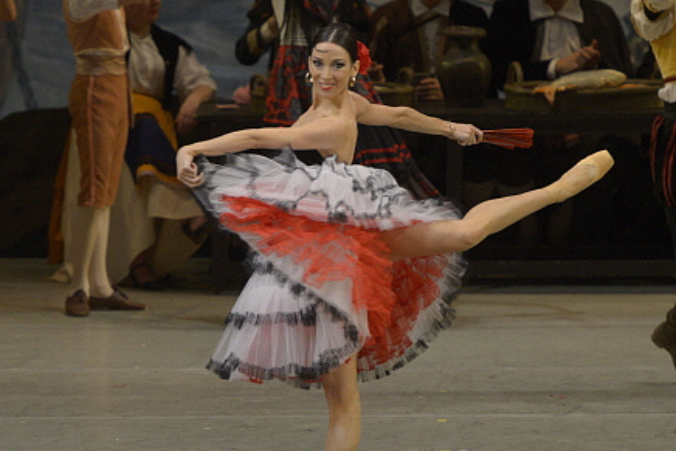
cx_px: 279
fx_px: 10255
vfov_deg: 2.5
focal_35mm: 546
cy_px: 277
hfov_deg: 3.8
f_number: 5.6
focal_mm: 340
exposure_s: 1/250
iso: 1600
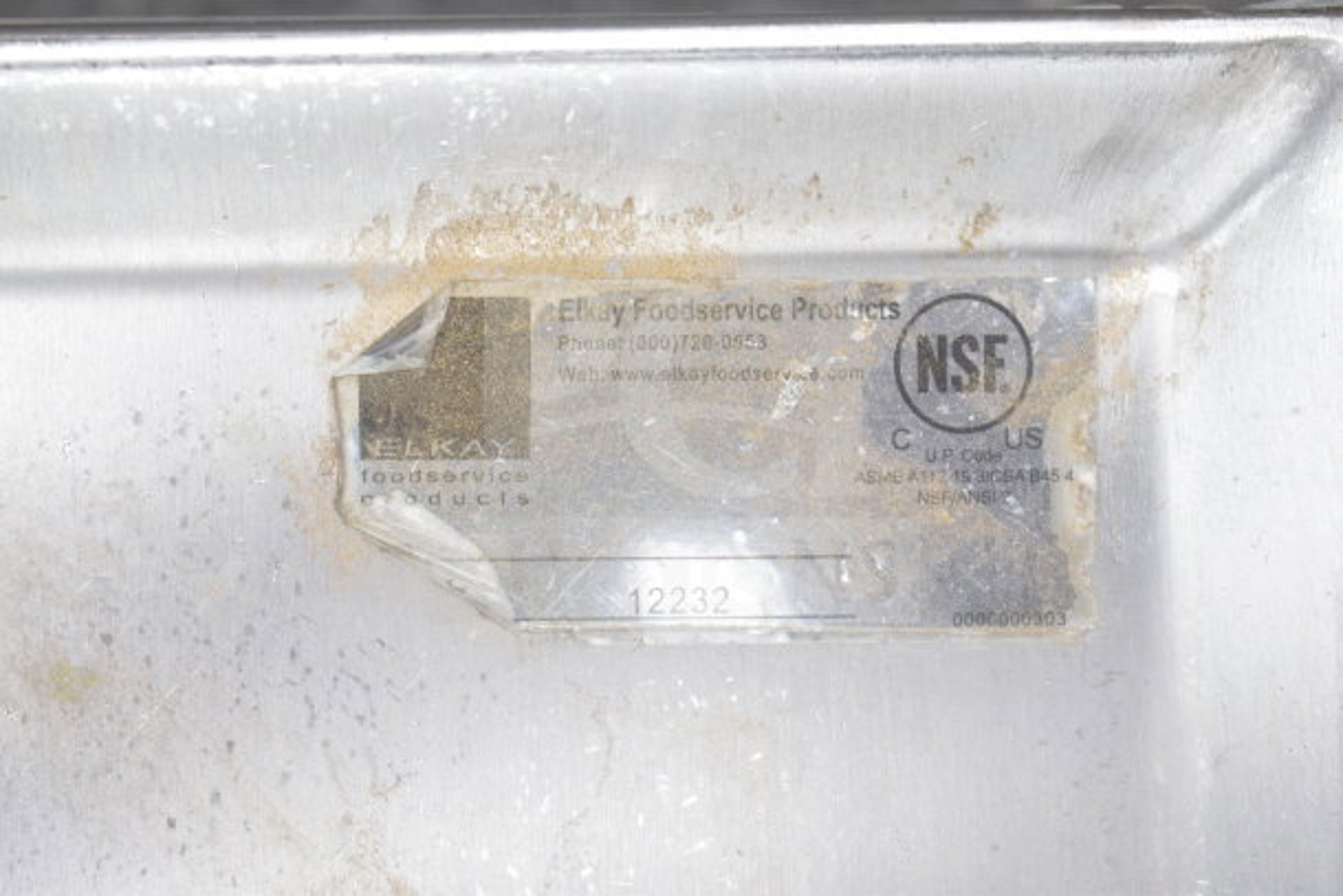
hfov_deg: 24.6
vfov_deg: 16.6
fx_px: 3078
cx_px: 672
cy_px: 448
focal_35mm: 82
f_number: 5.6
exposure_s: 1/100
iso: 360
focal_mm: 55
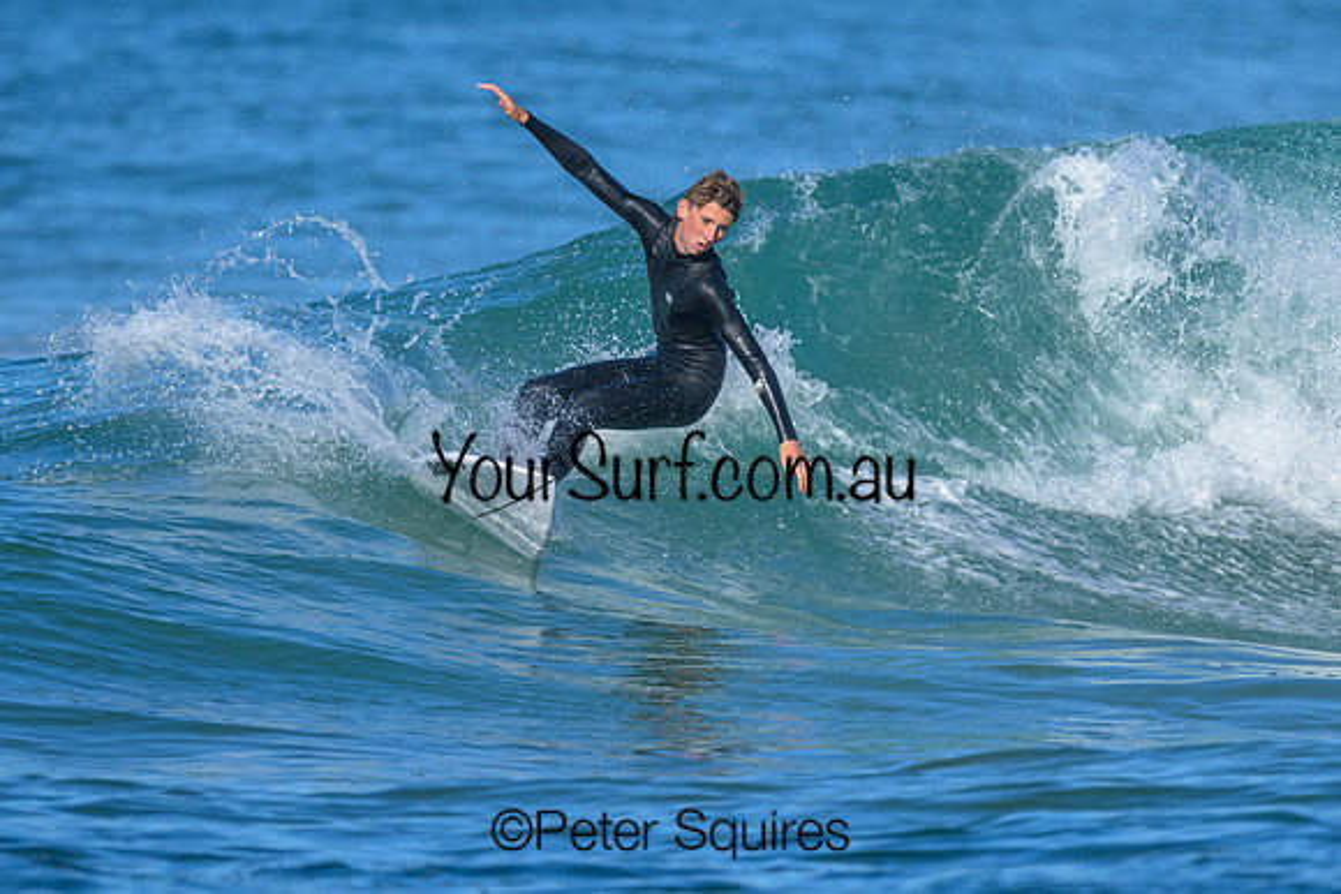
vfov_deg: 1.3
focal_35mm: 1101
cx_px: 631
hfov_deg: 1.9
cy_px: 436
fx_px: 41002
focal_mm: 800
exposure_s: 1/2000
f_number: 6.3
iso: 280
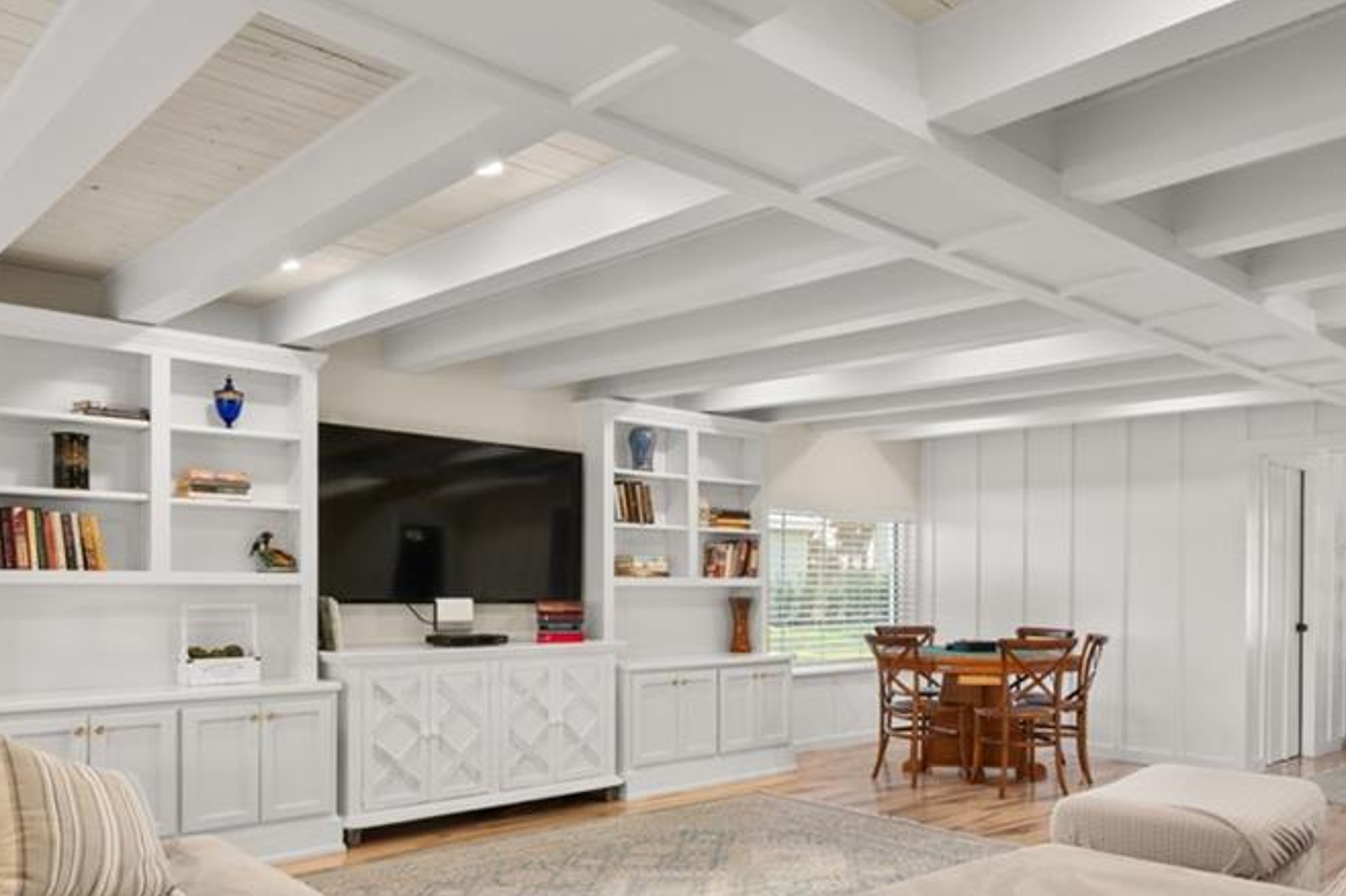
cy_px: 597
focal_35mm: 28
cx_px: 843
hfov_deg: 64.5
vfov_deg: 45.7
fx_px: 1046
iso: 400
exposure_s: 1/8
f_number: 11
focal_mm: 18
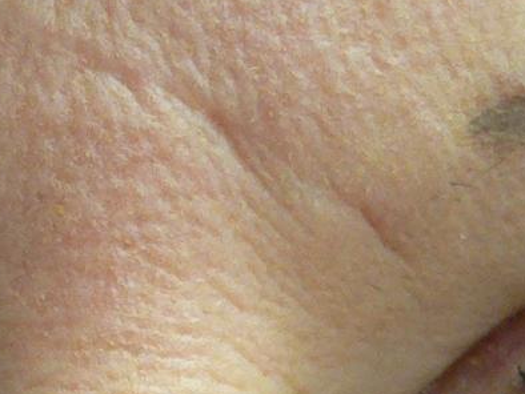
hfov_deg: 8.8
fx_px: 3399
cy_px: 668
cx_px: 149
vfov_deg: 6.5
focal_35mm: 224
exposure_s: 1/50
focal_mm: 7.6
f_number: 2.8
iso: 200
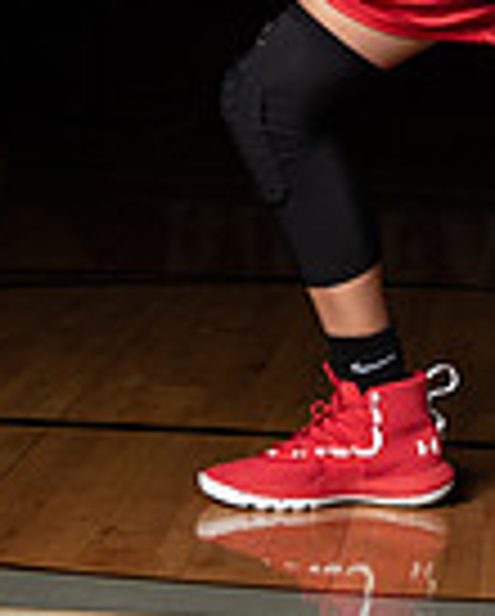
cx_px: 468
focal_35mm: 172
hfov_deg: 9.0
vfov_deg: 10.7
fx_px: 3143
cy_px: -346
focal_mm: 56
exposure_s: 1/200
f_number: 14
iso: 320
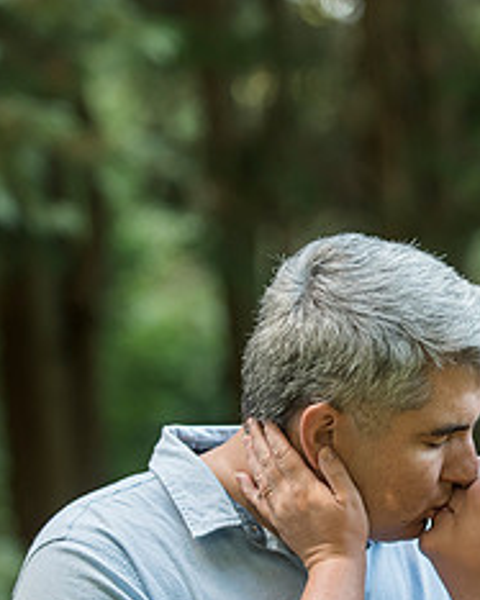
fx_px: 4336
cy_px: 371
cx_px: 508
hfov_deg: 6.3
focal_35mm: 244
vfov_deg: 7.9
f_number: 2.8
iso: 800
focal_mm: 105
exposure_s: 1/200
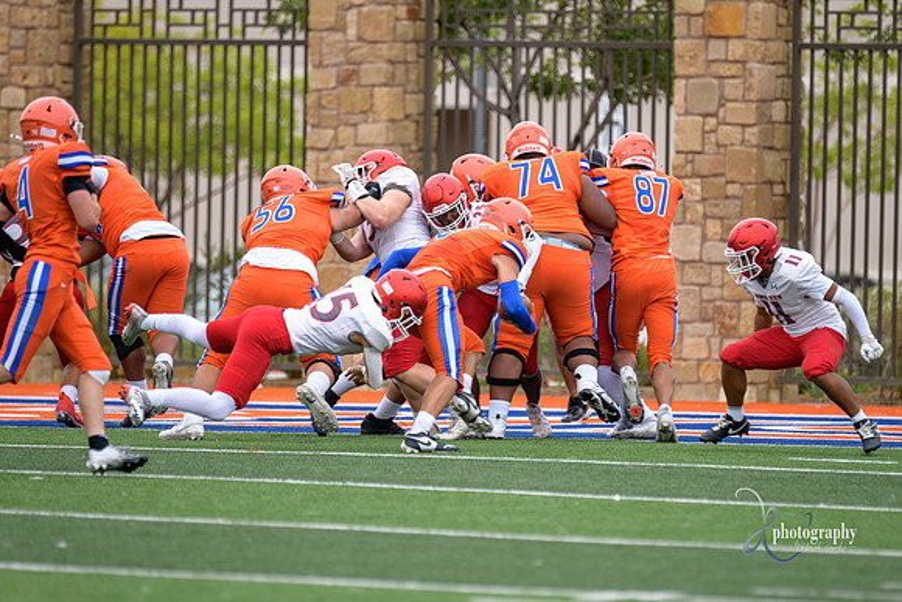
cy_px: 301
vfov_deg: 3.2
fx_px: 10747
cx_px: 478
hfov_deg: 4.8
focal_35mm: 429
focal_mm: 300
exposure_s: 1/1000
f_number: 2.8
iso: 280
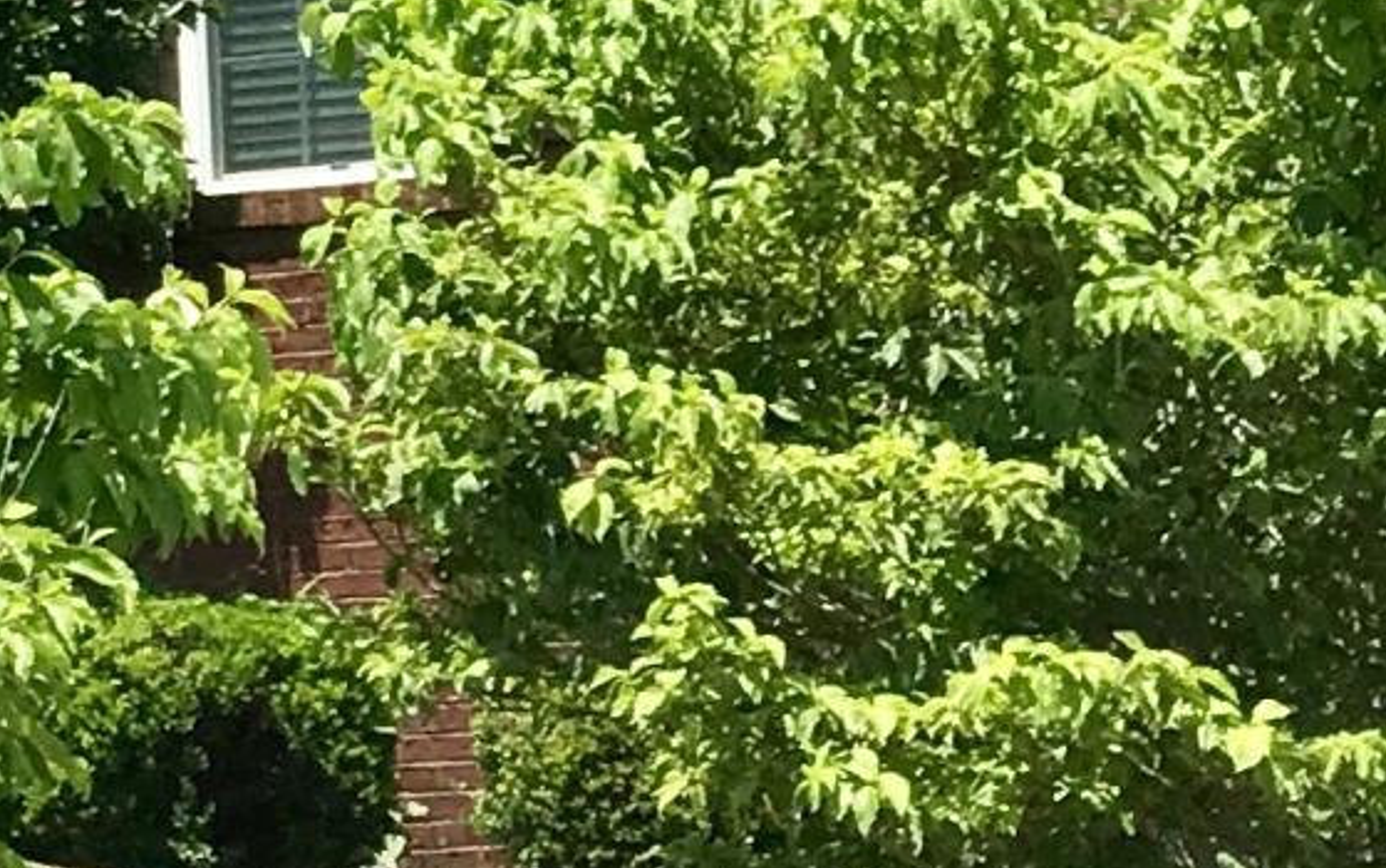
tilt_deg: +6.2
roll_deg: +0.2
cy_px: 223
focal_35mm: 324
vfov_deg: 4.1
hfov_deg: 6.1
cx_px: -2313
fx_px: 12245
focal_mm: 6.6
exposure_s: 1/665
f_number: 2.8
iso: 20
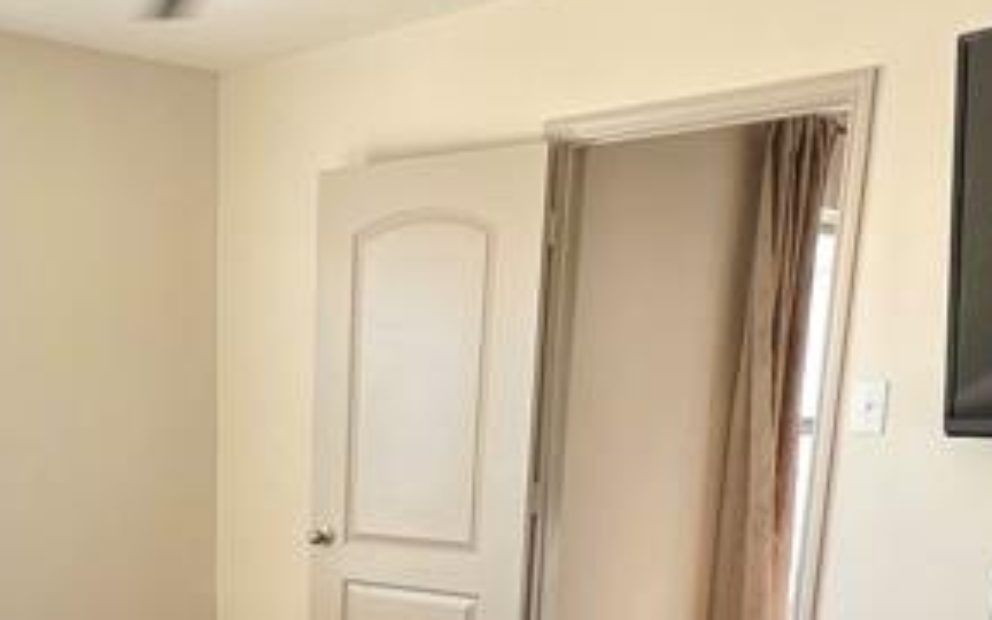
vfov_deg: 23.5
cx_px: 210
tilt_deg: -16.6
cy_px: 785
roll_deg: -0.3
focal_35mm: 49
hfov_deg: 39.6
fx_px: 1325
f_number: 1.8
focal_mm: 1.57
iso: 40
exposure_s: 1/120
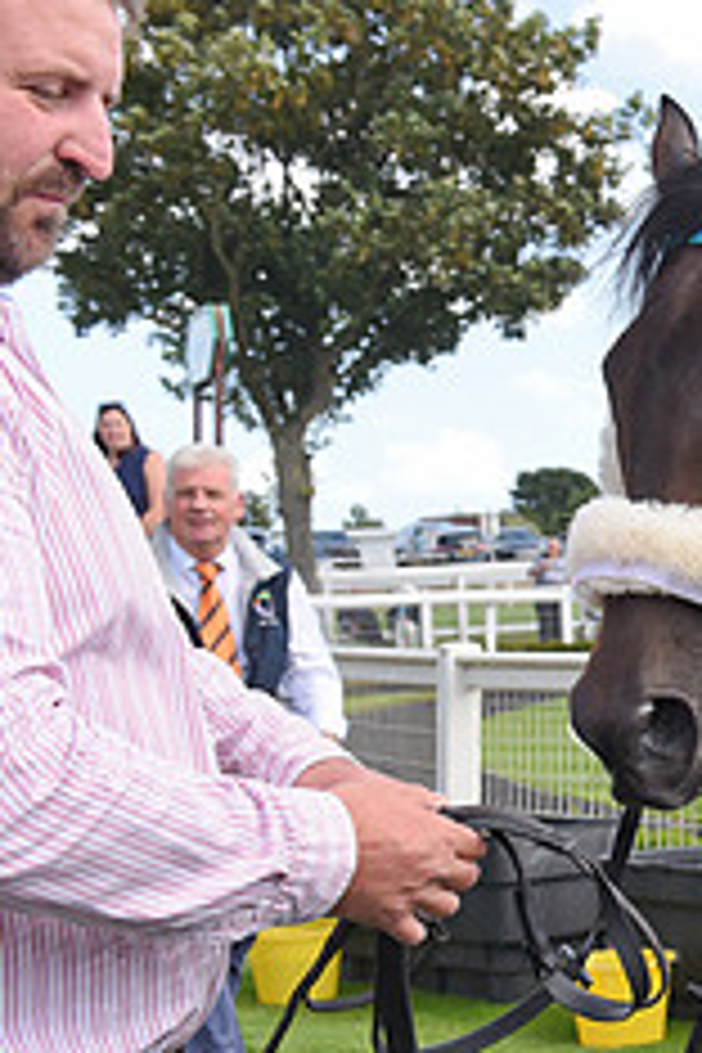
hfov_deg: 15.1
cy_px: 686
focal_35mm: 77
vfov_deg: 26.2
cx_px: 1296
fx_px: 2252
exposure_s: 1/800
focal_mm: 31
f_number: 5.6
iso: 500
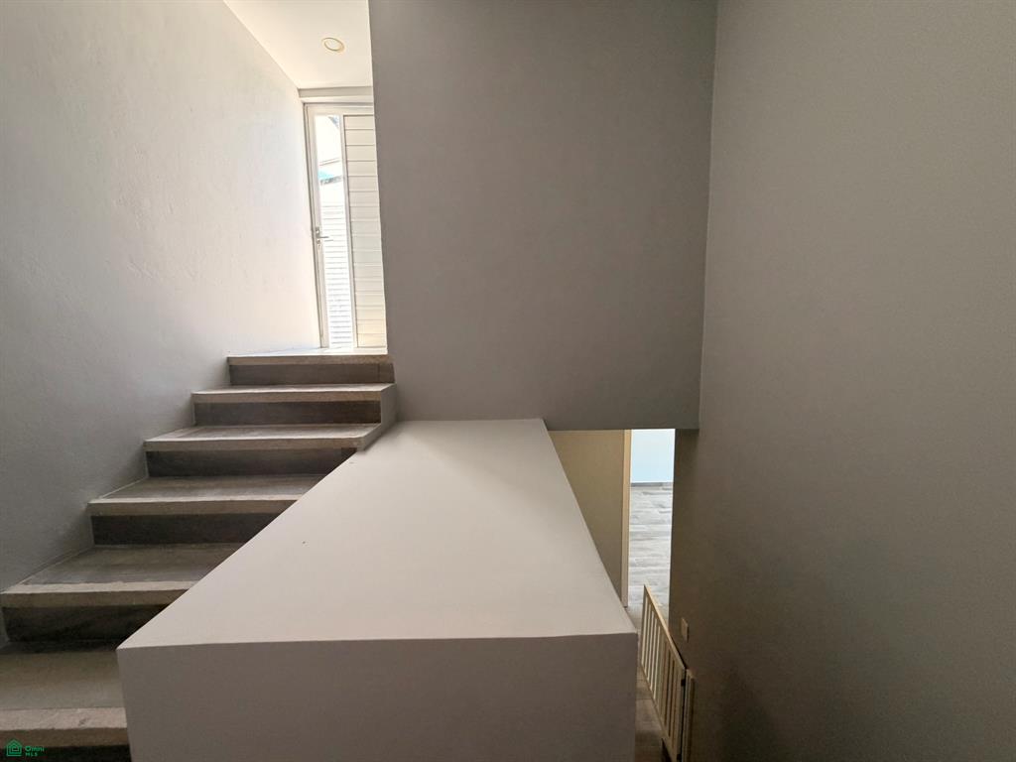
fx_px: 411
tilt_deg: -7.0
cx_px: 508
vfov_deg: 85.7
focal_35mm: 14
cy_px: 381
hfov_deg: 102.1
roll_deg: +2.2
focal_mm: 2.22
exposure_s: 1/120
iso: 250
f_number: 2.2
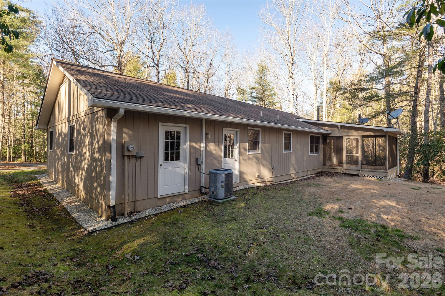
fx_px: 210
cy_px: 148
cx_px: 222
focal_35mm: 17
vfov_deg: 70.3
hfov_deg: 93.3
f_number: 7.1
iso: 320
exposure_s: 1/320
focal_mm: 17
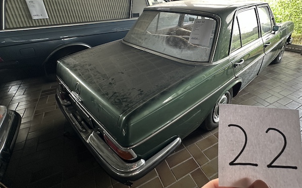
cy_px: 77
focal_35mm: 20
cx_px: 178
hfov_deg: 84.2
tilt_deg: -24.6
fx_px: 165
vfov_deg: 59.2
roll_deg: +1.1
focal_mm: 2.22
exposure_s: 1/99
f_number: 2.2
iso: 200
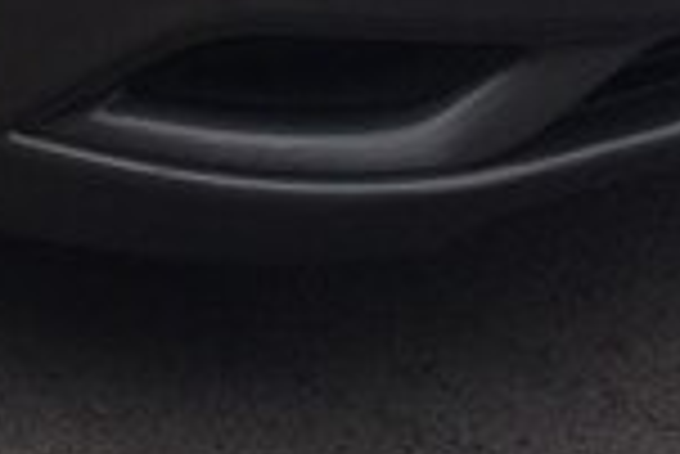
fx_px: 2496
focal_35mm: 132
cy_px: -492
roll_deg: -0.9
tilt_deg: -18.8
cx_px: -275
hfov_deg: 14.7
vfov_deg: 9.6
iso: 32
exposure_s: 1/370
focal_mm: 4.15
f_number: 2.2
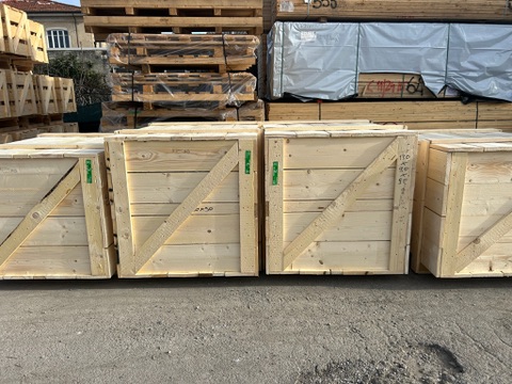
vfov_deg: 53.1
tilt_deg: -13.2
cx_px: 256
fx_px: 385
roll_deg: +1.0
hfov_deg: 67.3
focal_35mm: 26
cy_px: 192
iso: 50
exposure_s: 1/2513
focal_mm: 5.7
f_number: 1.5
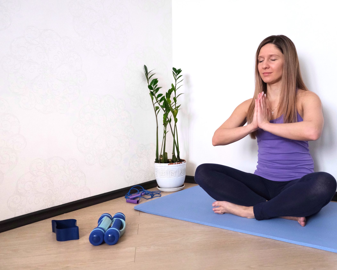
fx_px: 319
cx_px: 195
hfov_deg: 55.4
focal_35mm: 32
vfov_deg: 45.8
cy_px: 137
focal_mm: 18.8
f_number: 2.8
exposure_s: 1/60
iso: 2500
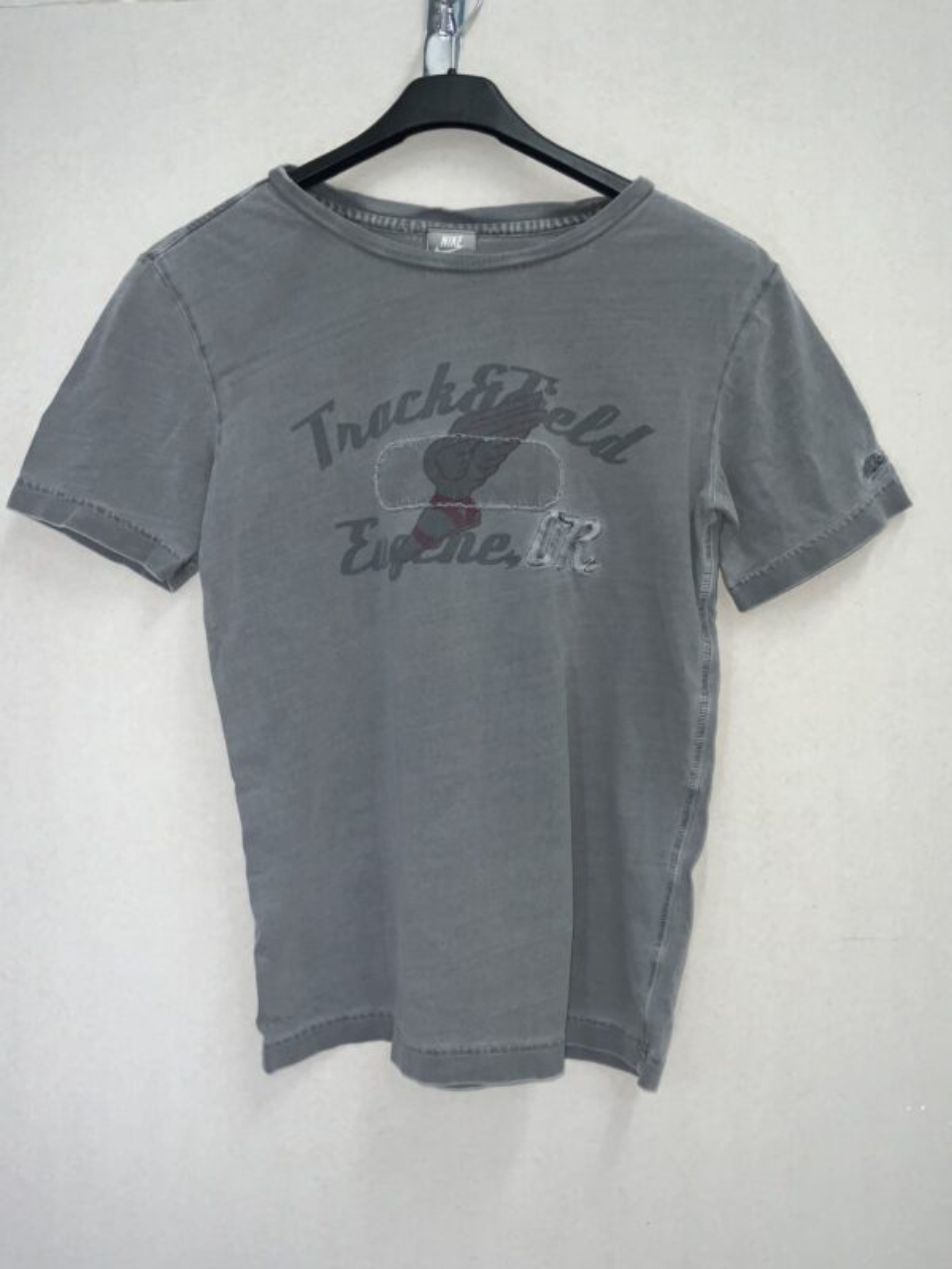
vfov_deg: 61.7
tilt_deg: -3.5
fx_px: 1063
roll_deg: +0.0
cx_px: 476
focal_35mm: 29
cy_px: 634
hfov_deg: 48.2
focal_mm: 3
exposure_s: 1/50
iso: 40
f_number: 1.8
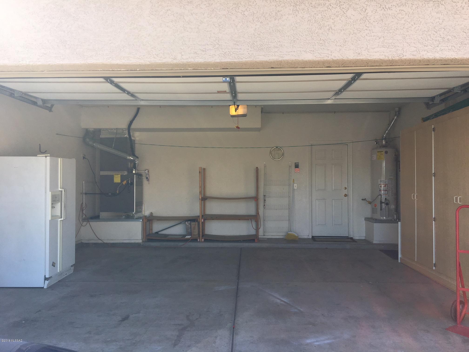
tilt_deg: +1.5
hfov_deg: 61.7
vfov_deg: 48.2
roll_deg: +0.2
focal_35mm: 29
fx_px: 393
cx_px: 234
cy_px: 176
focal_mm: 4.15
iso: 25
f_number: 2.2
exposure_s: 1/298
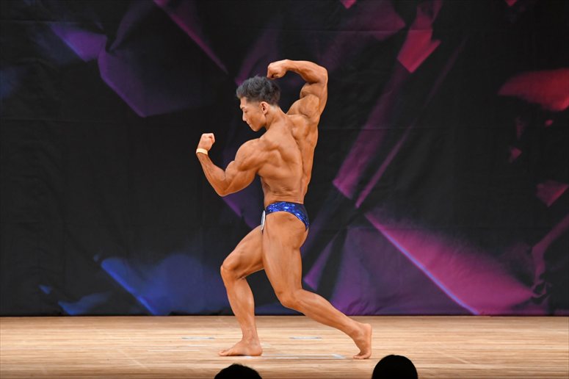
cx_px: 284
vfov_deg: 4.8
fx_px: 4502
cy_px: 190
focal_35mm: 285
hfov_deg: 7.2
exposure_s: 1/400
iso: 3200
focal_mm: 190
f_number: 5.6
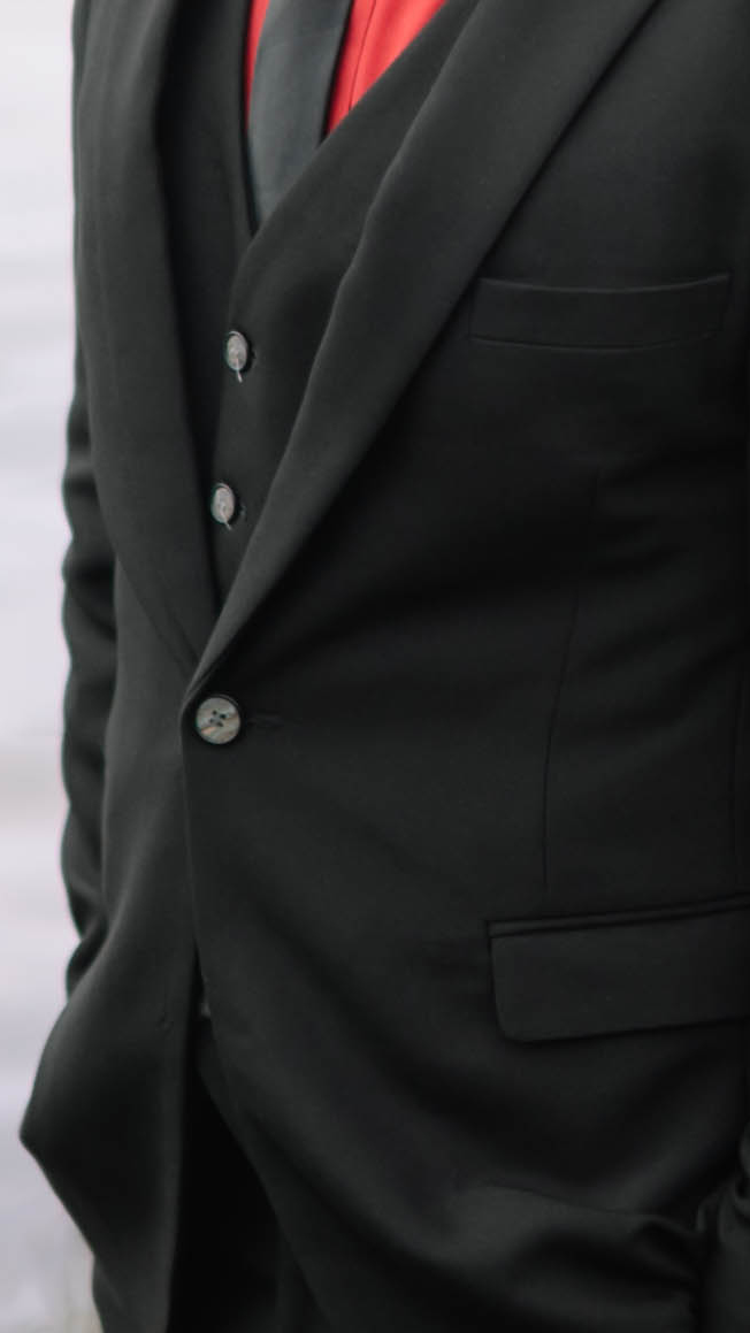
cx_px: 799
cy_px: -37
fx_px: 6540
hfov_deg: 6.5
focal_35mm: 185
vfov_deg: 11.5
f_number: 1.4
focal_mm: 35
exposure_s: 1/8000
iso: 320
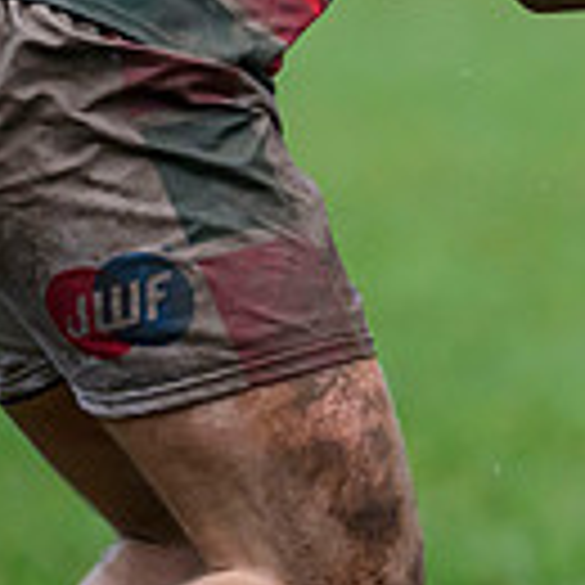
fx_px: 31662
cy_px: 33
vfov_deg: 1.1
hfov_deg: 1.1
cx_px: 996
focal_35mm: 1656
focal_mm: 400
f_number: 4
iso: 4000
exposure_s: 1/2000
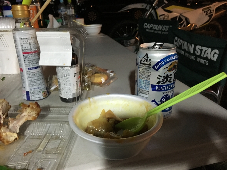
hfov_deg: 61.7
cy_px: 85
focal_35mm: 29
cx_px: 114
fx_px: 190
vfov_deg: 48.2
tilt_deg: -20.6
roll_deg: +0.6
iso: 250
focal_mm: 4.15
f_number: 2.2
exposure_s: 1/15
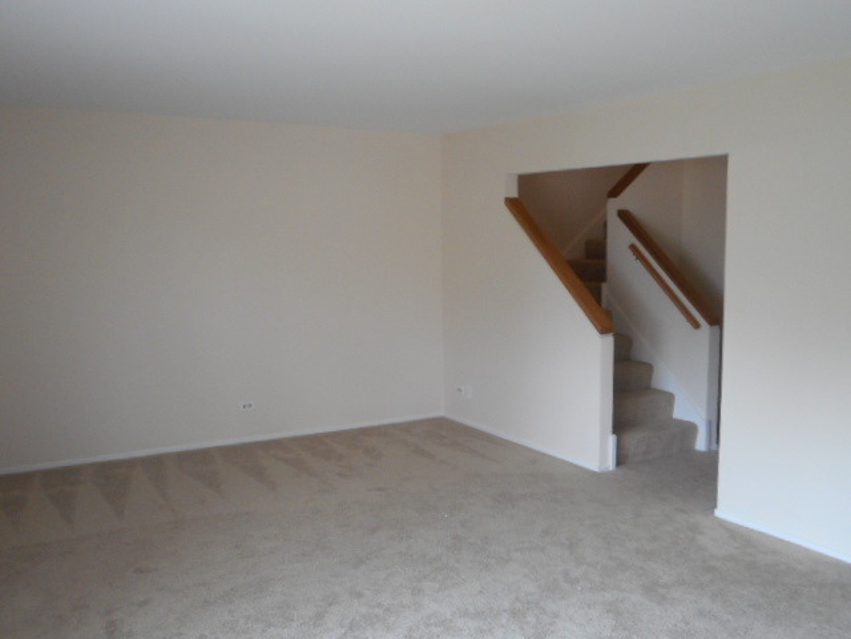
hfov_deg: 54.0
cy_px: 320
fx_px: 836
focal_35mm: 34
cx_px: 426
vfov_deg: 41.8
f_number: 4.2
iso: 250
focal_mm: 6
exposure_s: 1/30
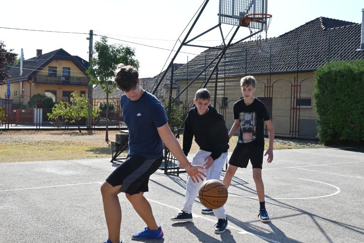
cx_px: 182
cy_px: 122
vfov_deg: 30.5
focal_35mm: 44
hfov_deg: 44.5
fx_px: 445
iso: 1600
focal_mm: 44
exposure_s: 1/1000
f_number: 16
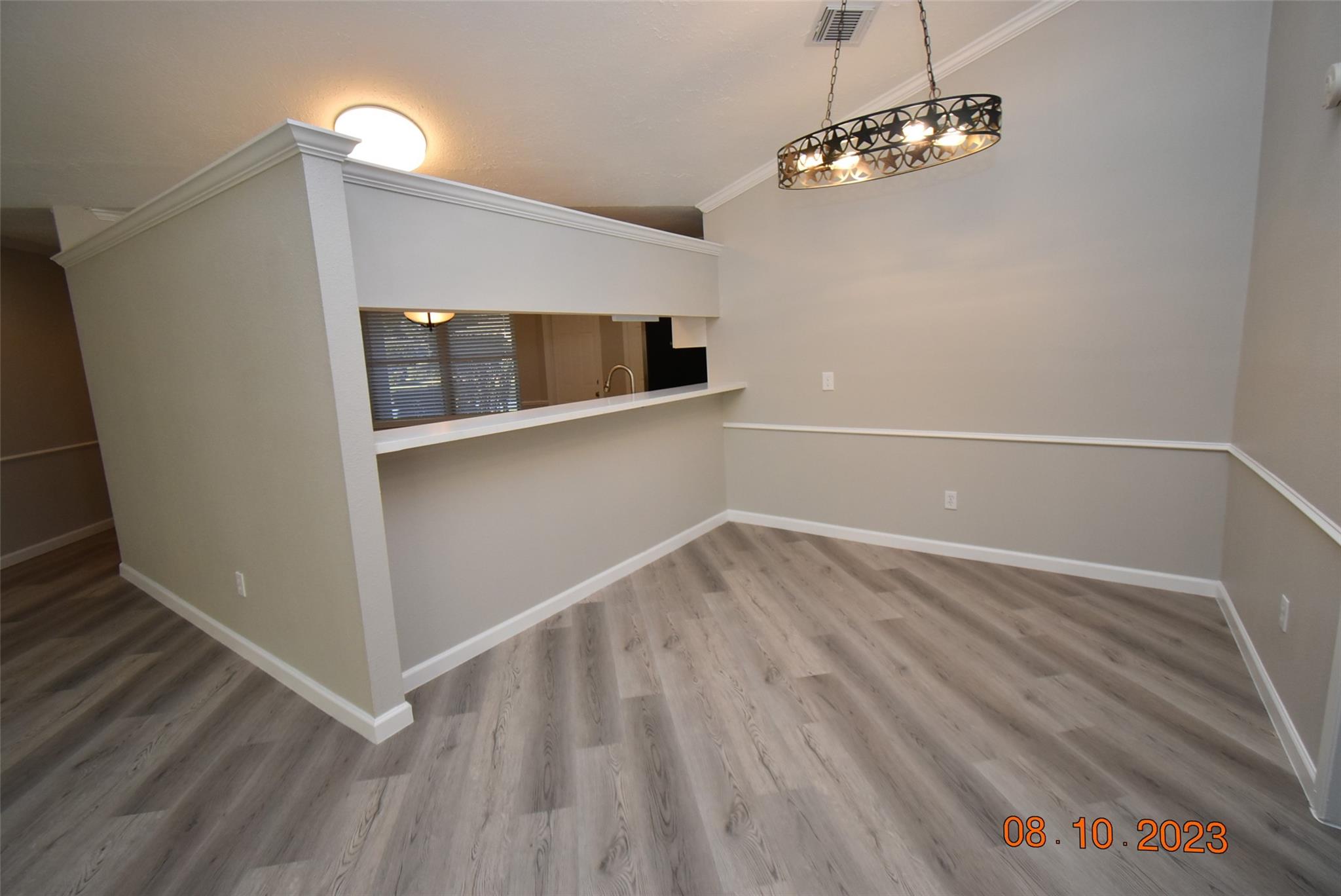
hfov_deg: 100.4
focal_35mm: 15
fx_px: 559
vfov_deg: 77.4
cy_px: 448
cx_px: 670
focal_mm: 10
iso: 800
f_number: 5
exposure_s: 1/200
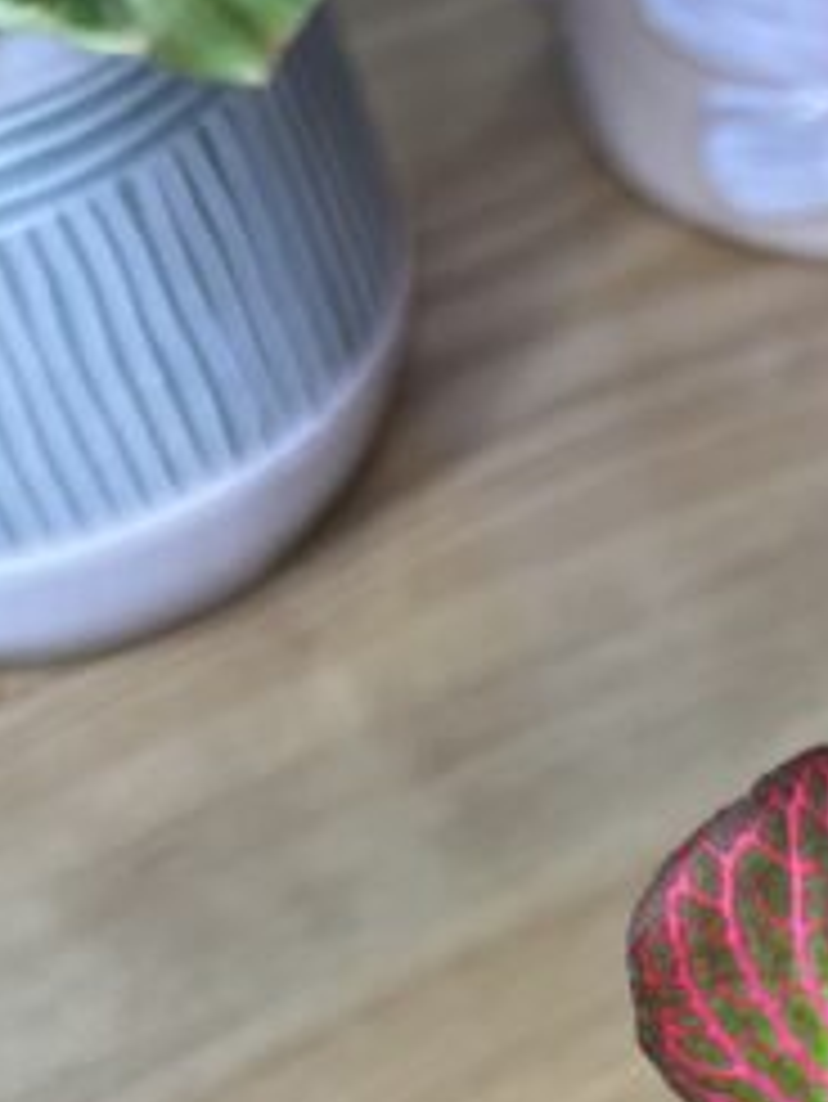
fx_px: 2709
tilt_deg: -61.7
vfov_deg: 20.0
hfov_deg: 15.7
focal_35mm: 85
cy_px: 1637
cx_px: 1328
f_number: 1.6
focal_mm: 5.1
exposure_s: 1/120
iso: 64
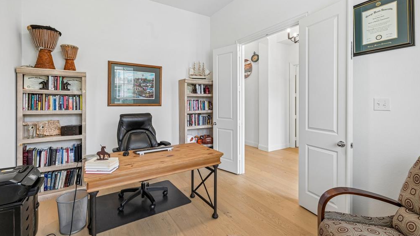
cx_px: 208
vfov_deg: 63.6
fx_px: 189
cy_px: 99
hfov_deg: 95.9
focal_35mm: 17
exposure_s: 1/15
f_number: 8
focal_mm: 16
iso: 400
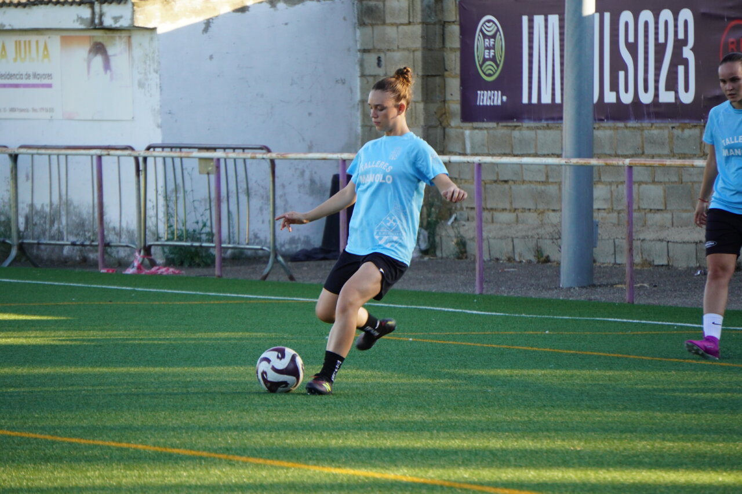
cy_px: 247
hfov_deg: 6.5
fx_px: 6491
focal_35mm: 315
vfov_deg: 4.4
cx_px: 371
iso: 640
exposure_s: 1/400
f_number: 6.3
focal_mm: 210
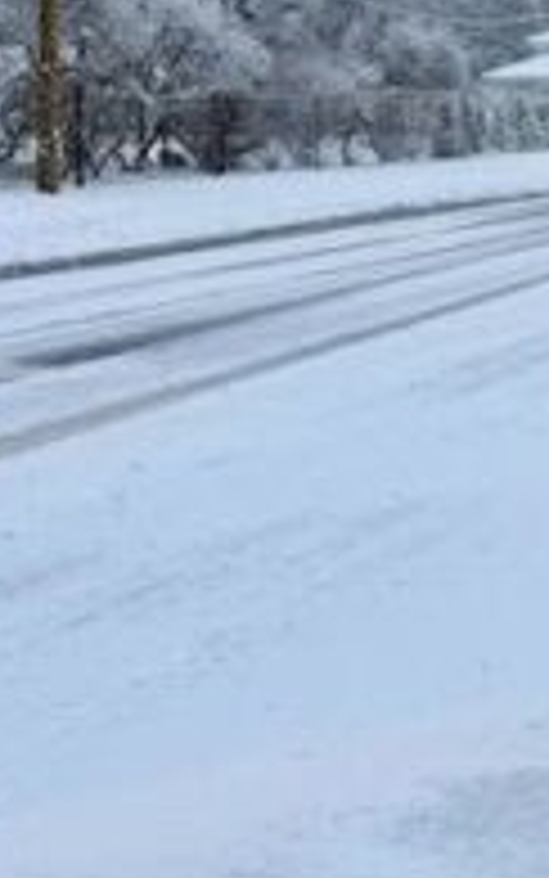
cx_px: 1114
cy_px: 187
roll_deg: +0.7
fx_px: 2129
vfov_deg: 23.0
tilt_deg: -2.9
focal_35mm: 89
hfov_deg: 12.8
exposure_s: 1/1032
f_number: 1.78
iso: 80
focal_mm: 6.76
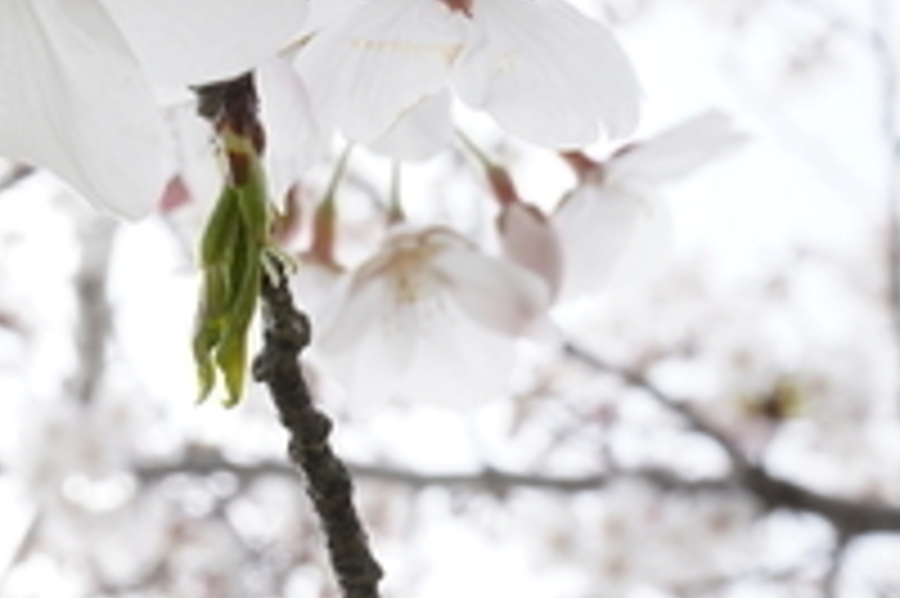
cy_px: 40
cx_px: -315
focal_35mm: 180
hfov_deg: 11.1
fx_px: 4496
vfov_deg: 7.6
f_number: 22
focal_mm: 60
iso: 800
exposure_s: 1/60
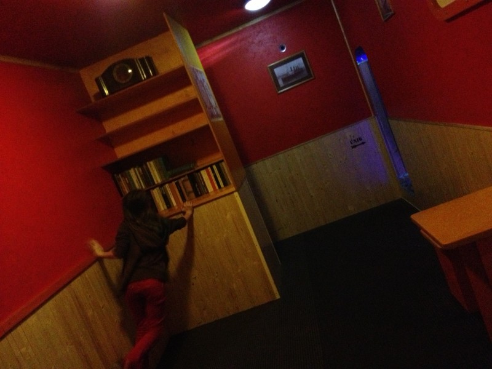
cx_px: 246
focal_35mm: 35
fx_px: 497
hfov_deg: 52.6
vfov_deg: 40.7
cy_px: 184
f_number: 2.4
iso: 800
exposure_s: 1/15
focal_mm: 4.28
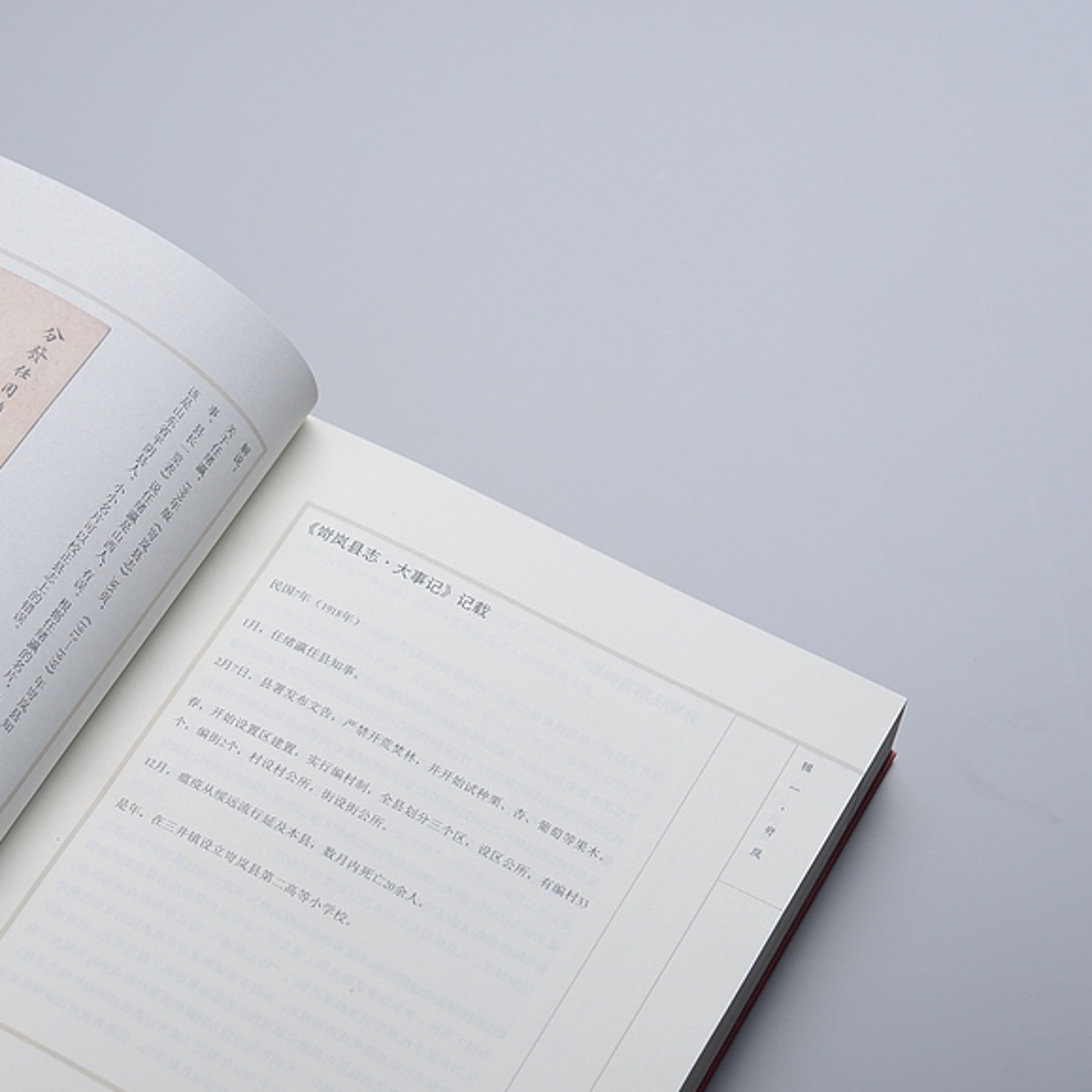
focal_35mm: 94
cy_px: 786
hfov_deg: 18.2
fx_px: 3355
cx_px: 134
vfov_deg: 18.4
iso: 100
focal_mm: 50
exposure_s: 1/125
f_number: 5.6
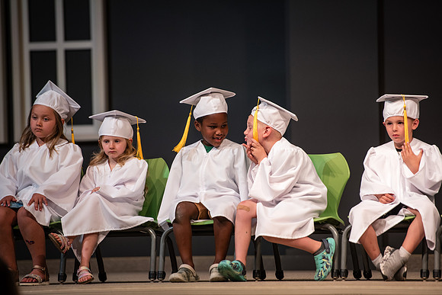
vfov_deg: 6.5
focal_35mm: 211
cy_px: 147
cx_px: 214
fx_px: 2592
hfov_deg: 9.7
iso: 800
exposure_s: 1/250
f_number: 2.8
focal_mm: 200
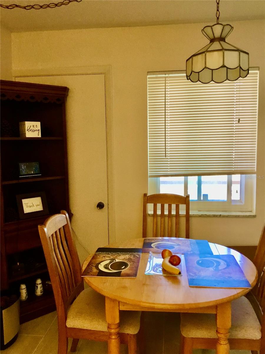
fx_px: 316
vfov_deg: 58.4
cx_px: 132
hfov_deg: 45.4
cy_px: 177
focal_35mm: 31
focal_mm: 3.3
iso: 40
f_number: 2.4
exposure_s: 1/30
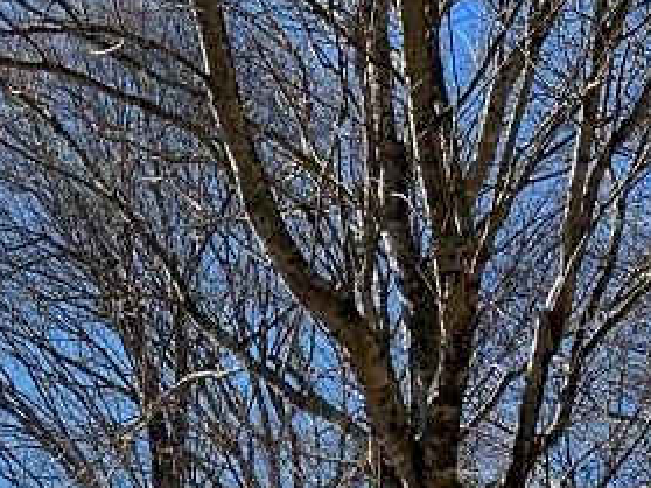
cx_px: 156
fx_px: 2068
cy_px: 933
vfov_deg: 12.1
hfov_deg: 17.8
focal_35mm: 110
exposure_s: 1/2404
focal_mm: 5.7
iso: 50
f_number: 1.5
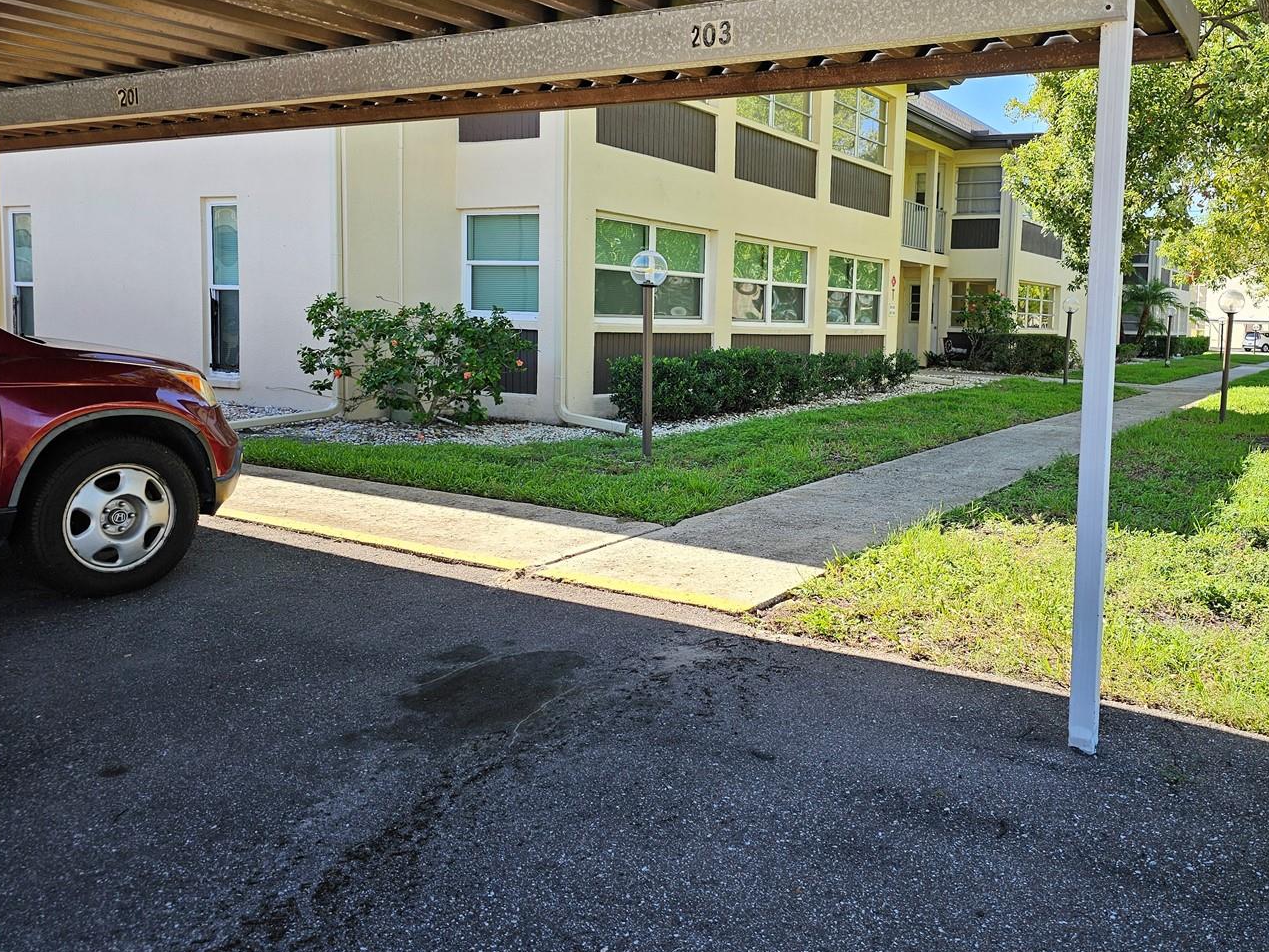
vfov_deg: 48.0
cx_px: 792
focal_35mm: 29
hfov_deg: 60.8
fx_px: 1063
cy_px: 389
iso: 12
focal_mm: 6.3
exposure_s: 1/180
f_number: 1.7
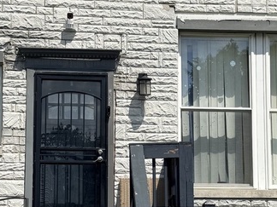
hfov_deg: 24.4
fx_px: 640
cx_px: 143
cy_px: 170
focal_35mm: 80
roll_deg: -0.4
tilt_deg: +6.7
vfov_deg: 18.2
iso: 80
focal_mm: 6.76
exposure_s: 1/6173
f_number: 1.78
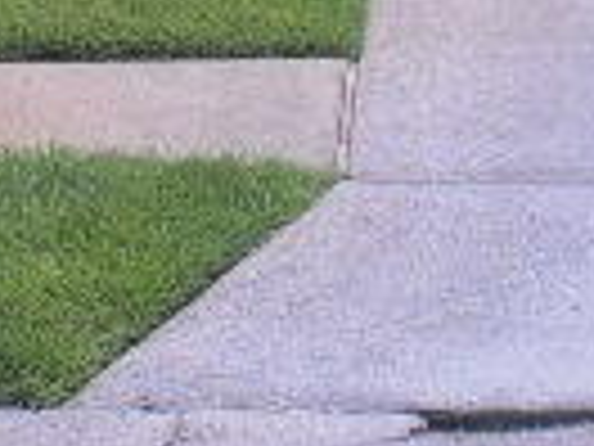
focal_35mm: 175
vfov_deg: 8.1
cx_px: 117
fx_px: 3003
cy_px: -441
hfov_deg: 11.3
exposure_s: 1/640
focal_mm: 6.3
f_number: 4.6
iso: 100
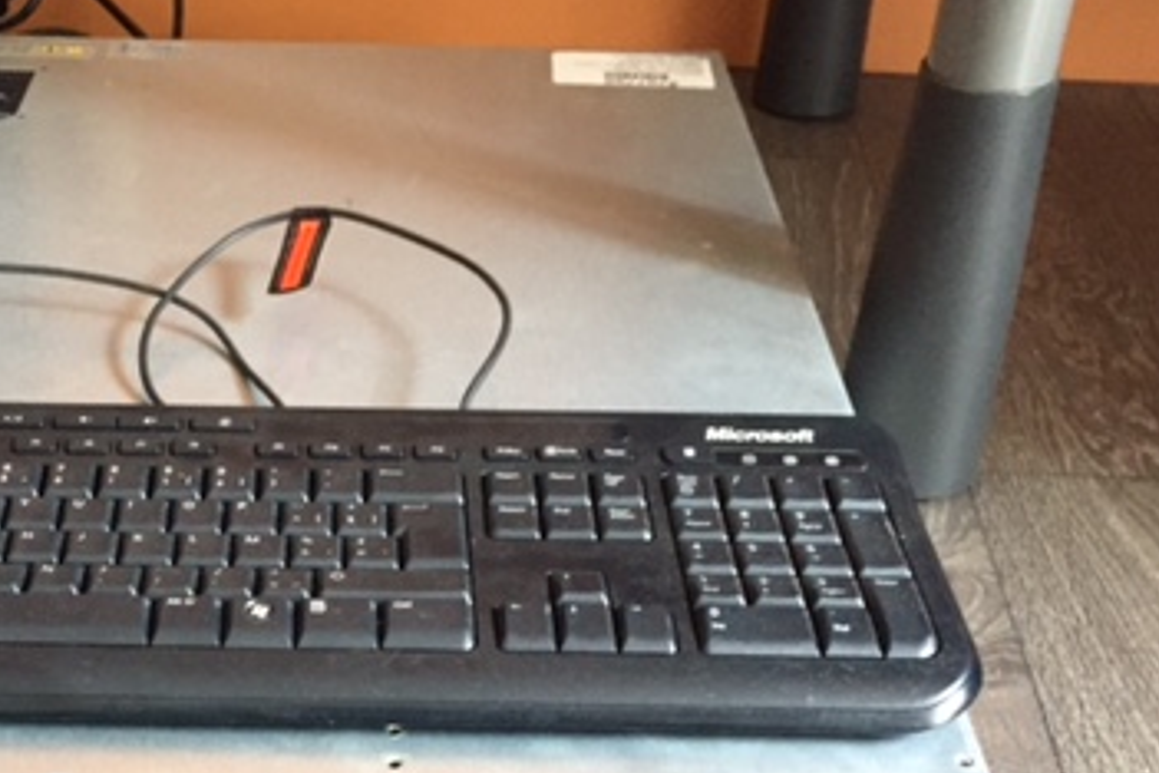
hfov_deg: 35.4
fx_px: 1771
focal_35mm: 55
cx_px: 284
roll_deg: -1.5
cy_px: 667
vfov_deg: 24.1
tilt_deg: -36.9
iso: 250
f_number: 2.2
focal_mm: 4.15
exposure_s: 1/30
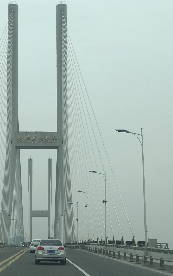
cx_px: 43
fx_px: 641
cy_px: 134
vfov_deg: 24.4
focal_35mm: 85
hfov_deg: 15.3
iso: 20
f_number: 2.8
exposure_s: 1/381
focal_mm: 6.6
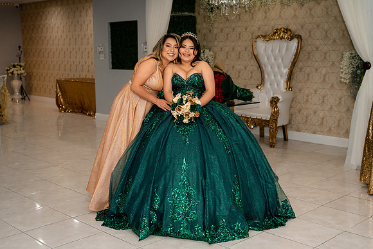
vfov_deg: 29.9
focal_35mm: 45
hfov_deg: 43.6
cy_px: 124
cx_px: 186
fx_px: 466
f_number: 2.8
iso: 800
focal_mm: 45
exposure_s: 1/250
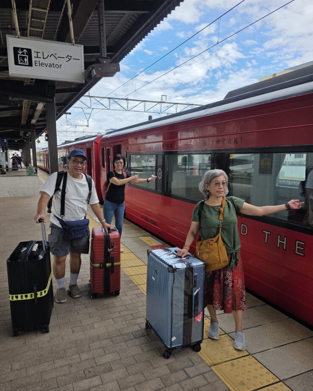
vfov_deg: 68.0
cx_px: 153
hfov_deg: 56.8
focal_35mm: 25
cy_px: 206
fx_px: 289
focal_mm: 6.3
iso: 80
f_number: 1.7
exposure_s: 1/3569
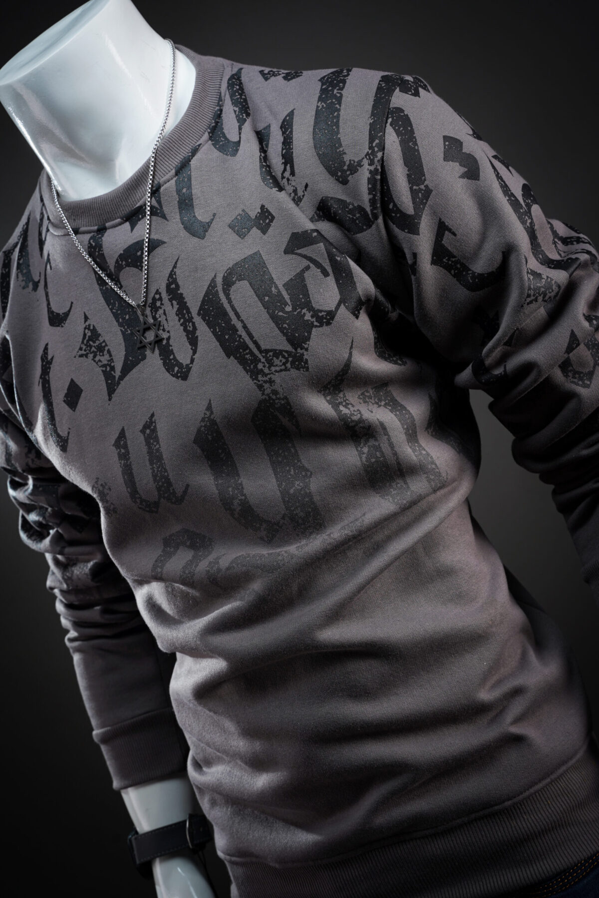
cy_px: 449
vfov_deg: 43.6
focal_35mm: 45
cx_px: 300
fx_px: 1123
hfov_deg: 29.9
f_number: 9
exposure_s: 1/125
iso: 100
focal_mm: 45
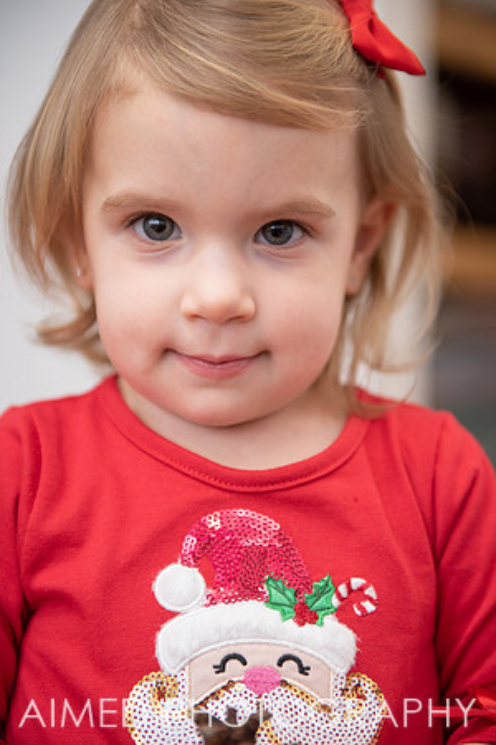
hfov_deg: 19.5
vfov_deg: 28.8
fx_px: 1447
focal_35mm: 70
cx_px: 248
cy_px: 372
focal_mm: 70
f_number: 2.8
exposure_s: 1/200
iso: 500
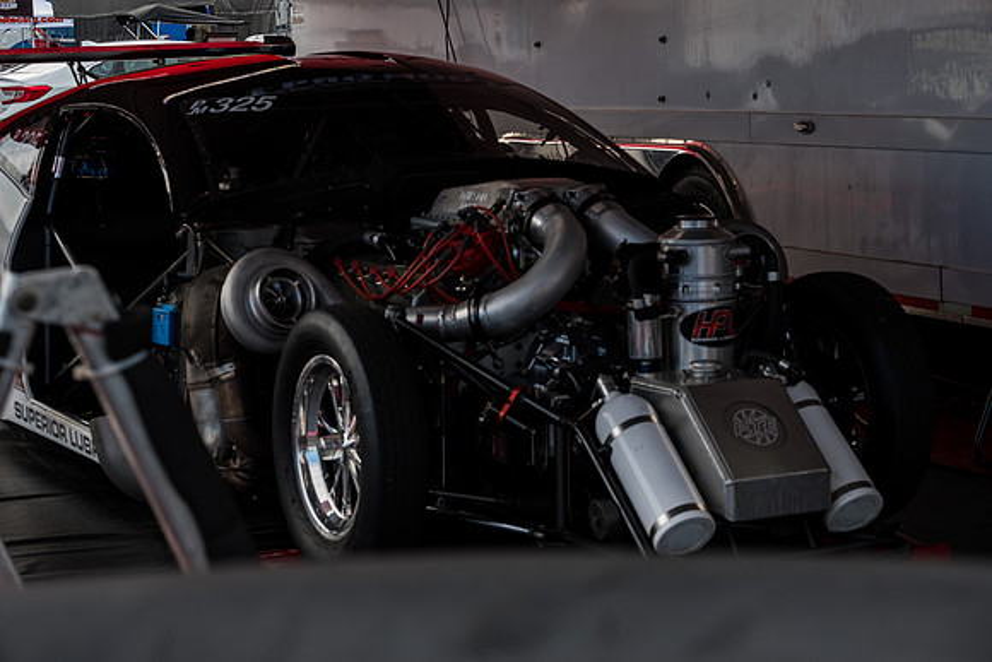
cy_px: 331
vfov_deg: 18.2
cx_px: 496
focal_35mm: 75
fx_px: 2067
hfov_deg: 27.0
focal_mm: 50
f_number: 9
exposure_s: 1/200
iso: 400
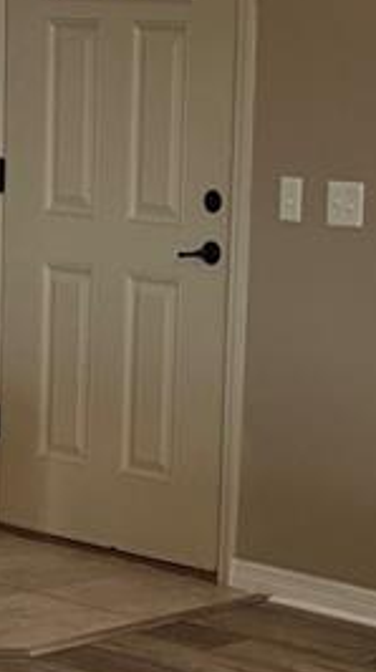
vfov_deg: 16.8
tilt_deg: -7.3
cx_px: 278
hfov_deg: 9.4
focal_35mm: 128
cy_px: 404
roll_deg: -2.4
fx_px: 2276
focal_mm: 5.96
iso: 160
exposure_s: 1/60
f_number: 1.6
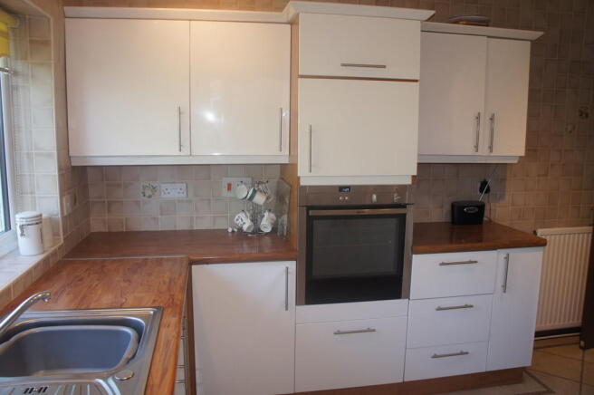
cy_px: 198
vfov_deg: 47.8
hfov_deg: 67.4
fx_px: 445
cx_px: 297
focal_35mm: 27
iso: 200
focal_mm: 18
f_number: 4
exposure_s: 1/60
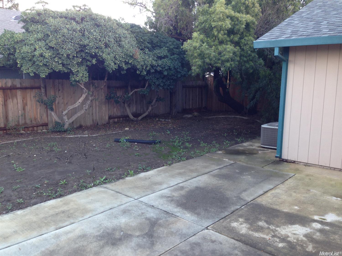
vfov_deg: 42.9
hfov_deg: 55.4
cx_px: 171
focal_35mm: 33
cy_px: 128
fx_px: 326
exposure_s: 1/24
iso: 50
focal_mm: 4.12
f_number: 2.4
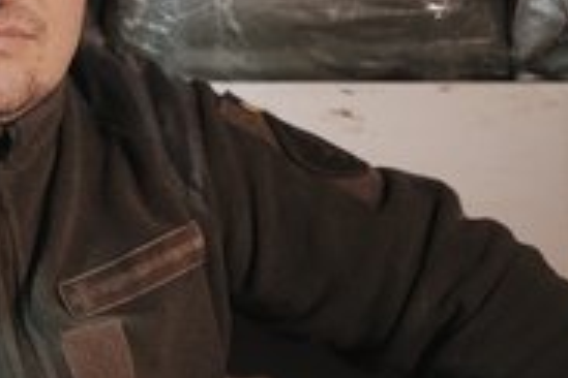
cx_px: 37
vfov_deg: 14.5
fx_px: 1483
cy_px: 113
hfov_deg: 21.1
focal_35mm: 94
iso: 1600
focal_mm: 43
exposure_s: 1/80
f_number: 3.5
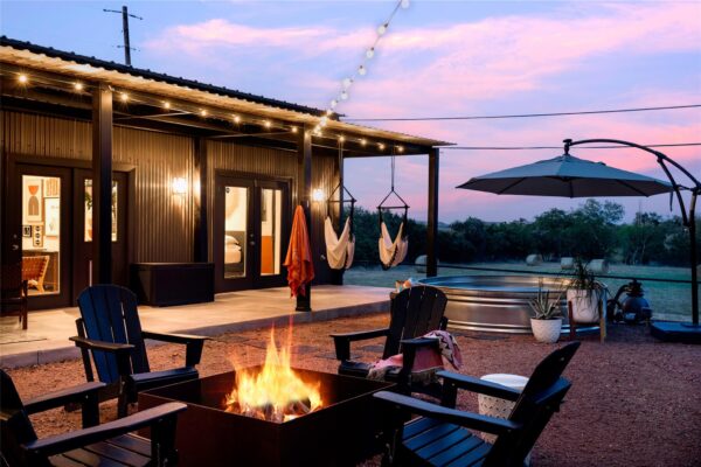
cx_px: 350
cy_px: 234
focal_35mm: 34
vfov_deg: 38.9
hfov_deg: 55.8
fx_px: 662
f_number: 8
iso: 400
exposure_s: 2
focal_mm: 34
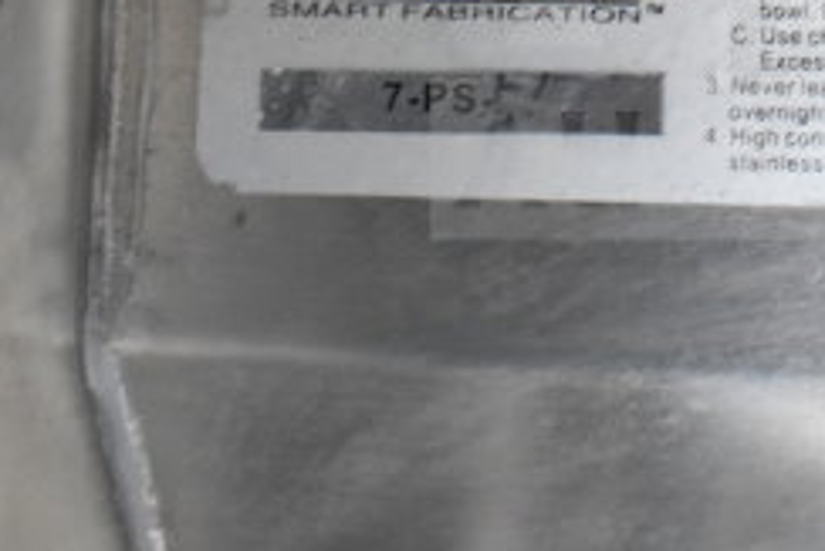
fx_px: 3009
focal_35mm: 131
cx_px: 808
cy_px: -29
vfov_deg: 10.4
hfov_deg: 15.4
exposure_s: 1/60
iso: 2000
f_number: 4.5
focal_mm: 35
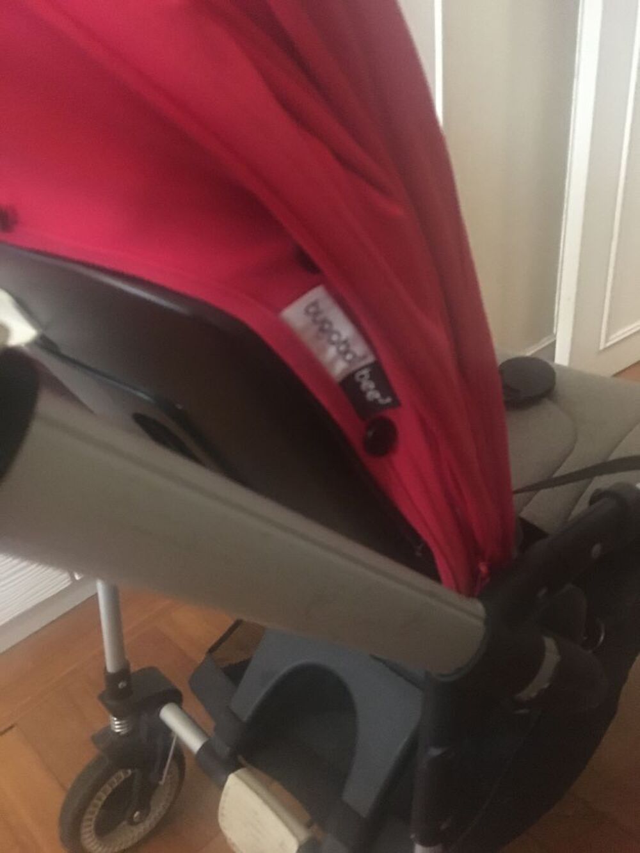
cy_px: 426
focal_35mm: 29
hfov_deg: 48.2
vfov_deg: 61.7
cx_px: 320
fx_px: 715
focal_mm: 4.15
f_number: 2.2
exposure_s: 1/17
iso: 800
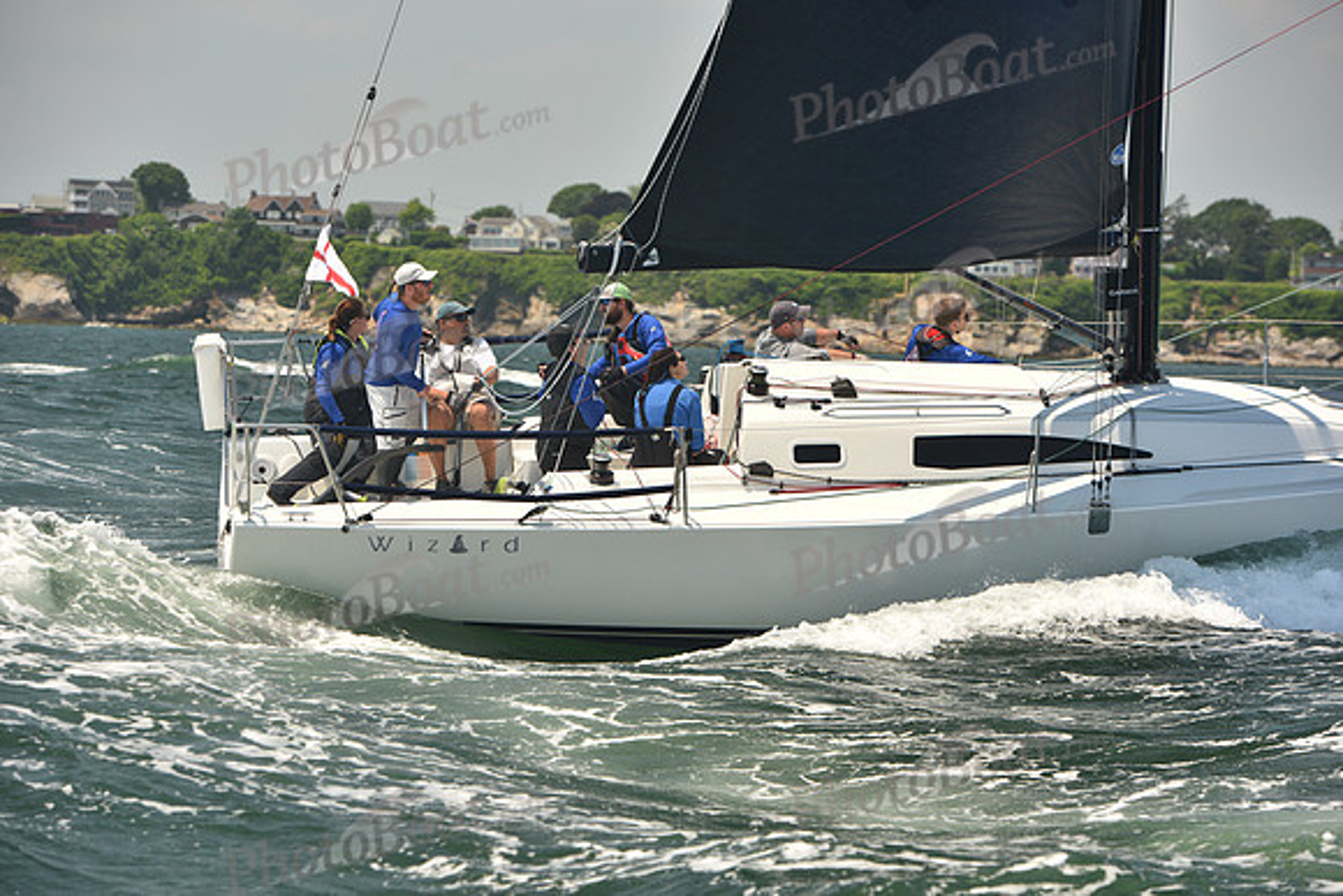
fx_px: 4664
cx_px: 672
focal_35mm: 125
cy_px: 448
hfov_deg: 16.4
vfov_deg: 11.0
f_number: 6.3
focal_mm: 125
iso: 250
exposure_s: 1/640
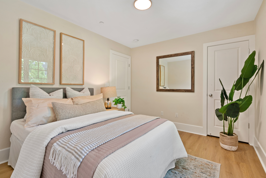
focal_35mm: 16
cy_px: 89
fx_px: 118
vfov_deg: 73.8
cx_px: 133
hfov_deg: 96.7
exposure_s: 1/3
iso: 400
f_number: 16
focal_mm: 16
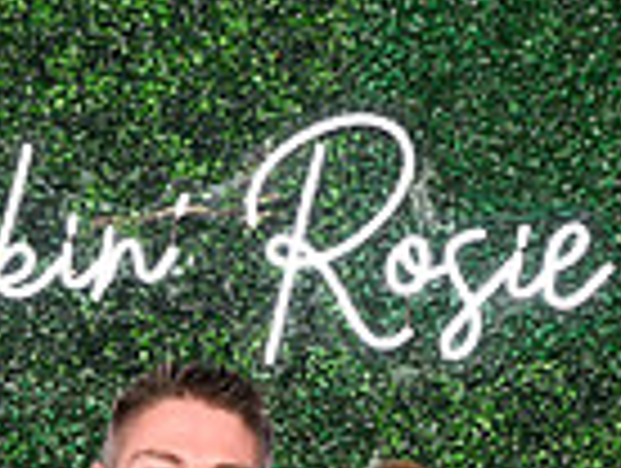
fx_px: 2246
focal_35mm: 125
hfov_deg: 15.7
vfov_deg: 11.1
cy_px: 857
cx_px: 194
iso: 500
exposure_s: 1/60
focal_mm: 31
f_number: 6.3
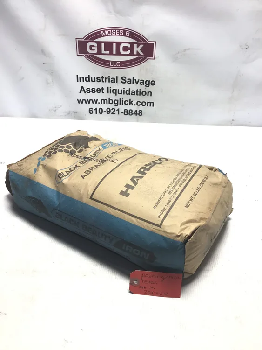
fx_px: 313
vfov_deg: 58.3
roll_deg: -1.8
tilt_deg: -32.0
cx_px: 131
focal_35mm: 31
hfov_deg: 45.5
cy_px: 175
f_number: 2.4
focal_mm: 3.3
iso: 40
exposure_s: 1/120
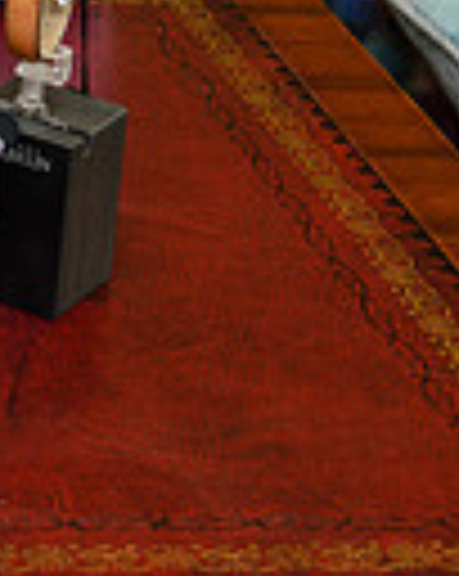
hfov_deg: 7.1
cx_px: -842
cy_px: -254
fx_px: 3370
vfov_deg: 9.5
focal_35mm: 198
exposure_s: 1/80
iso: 400
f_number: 5
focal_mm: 31
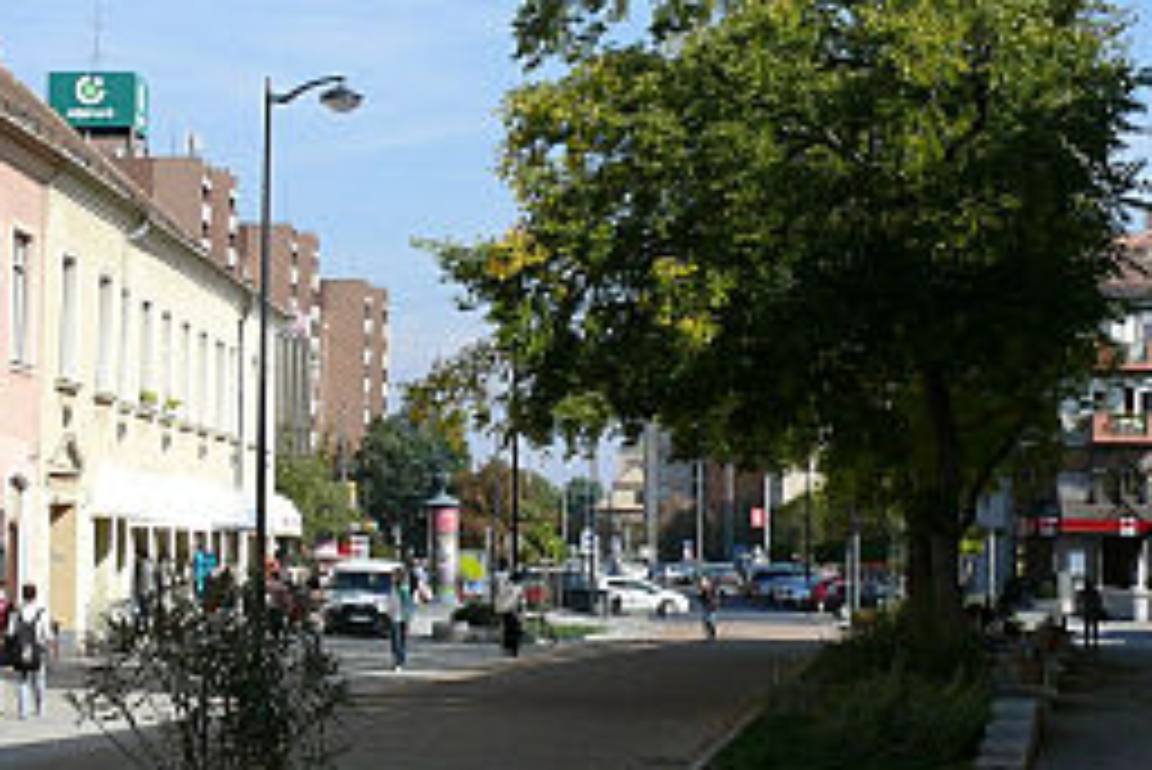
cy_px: 473
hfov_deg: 23.5
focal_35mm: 86
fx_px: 2753
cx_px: 378
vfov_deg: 15.9
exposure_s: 1/400
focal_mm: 8.8
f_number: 6.3
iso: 100
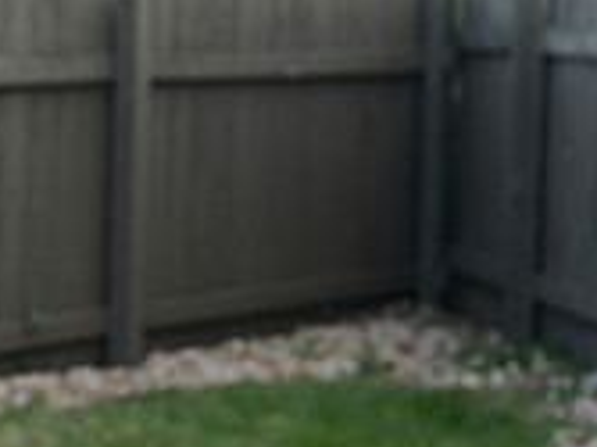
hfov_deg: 11.6
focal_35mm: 167
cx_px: -75
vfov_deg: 8.9
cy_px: 224
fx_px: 2878
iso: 400
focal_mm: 50
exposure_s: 1/200
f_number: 4
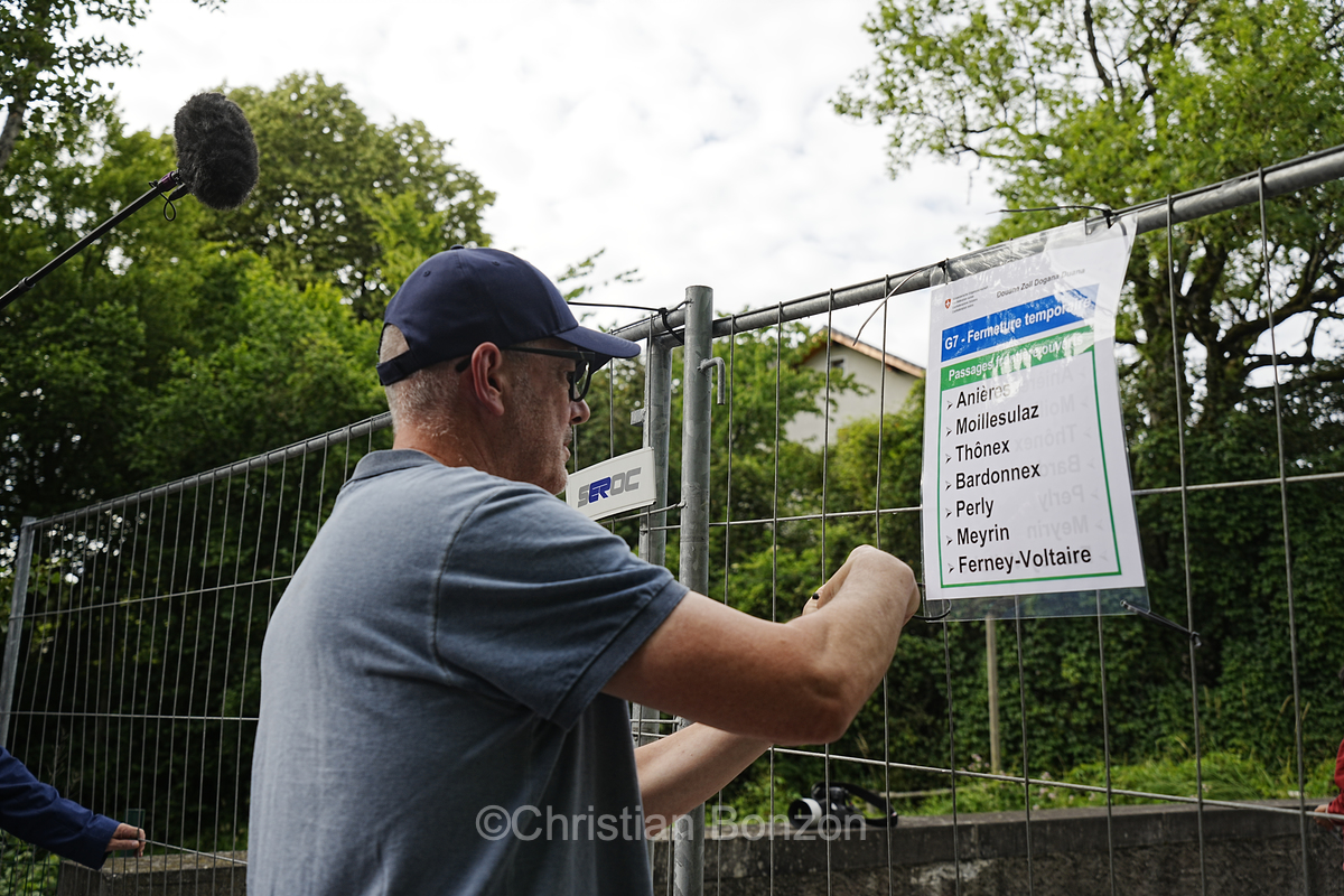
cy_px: 448
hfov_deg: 50.0
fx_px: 1441
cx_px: 672
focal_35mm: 39
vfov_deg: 34.5
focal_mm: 38.6
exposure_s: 1/500
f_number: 5
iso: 125
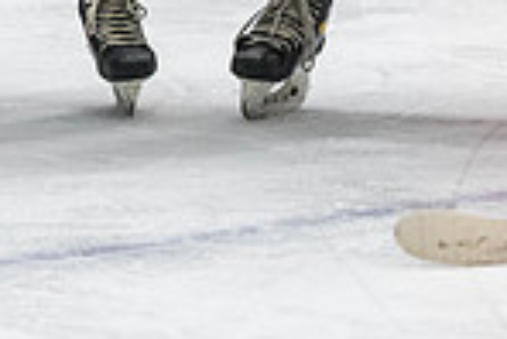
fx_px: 8825
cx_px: 435
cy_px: -389
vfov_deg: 2.2
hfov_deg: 3.3
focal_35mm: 626
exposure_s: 1/640
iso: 2000
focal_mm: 135
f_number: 2.8
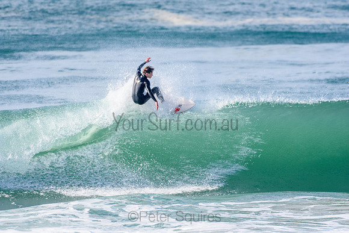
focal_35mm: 750
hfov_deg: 2.7
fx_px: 7272
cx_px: 174
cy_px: 116
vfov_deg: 1.8
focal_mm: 500
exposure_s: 1/2000
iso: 400
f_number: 5.6
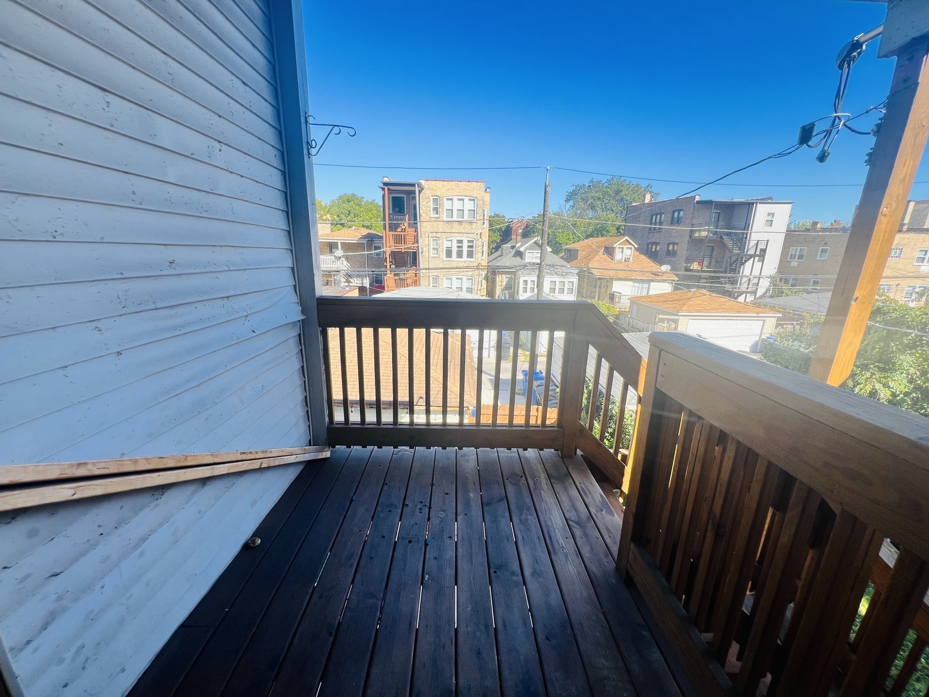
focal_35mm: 13
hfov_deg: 106.2
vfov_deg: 89.9
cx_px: 464
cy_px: 348
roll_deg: -1.1
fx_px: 349
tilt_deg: -14.9
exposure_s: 1/277
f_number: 1.8
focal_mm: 1.57
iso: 32
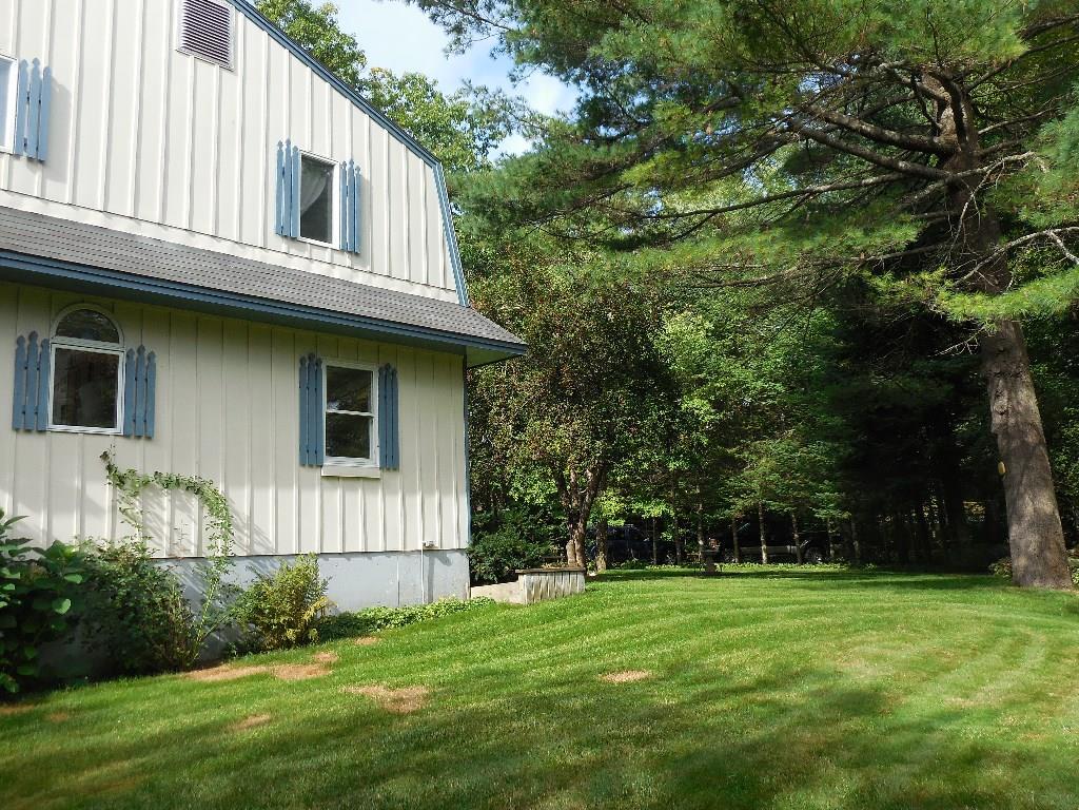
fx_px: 904
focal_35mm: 29
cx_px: 540
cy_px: 405
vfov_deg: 48.2
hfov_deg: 61.7
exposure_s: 1/320
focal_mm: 5.2
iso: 125
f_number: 4
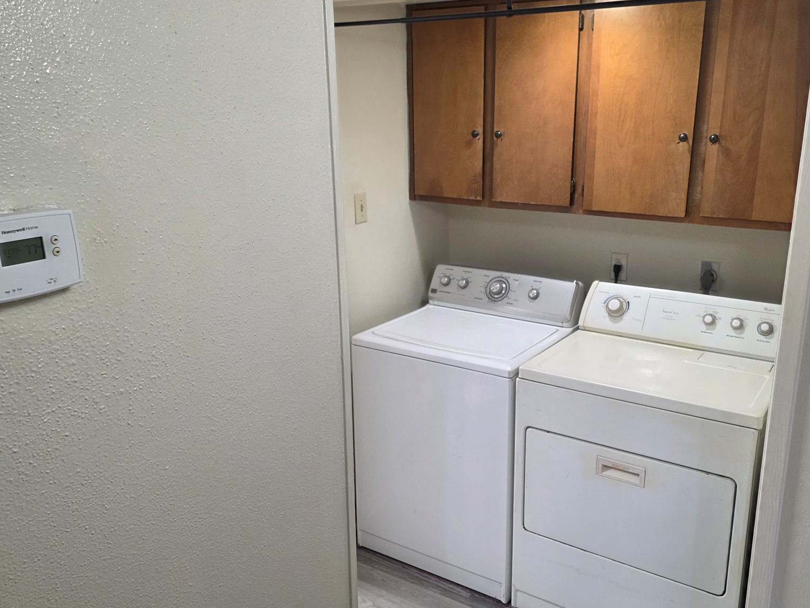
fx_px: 726
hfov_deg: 58.1
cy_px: 309
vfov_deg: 45.5
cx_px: 457
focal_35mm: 31
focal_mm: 6.25
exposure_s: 1/120
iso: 250
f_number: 1.7
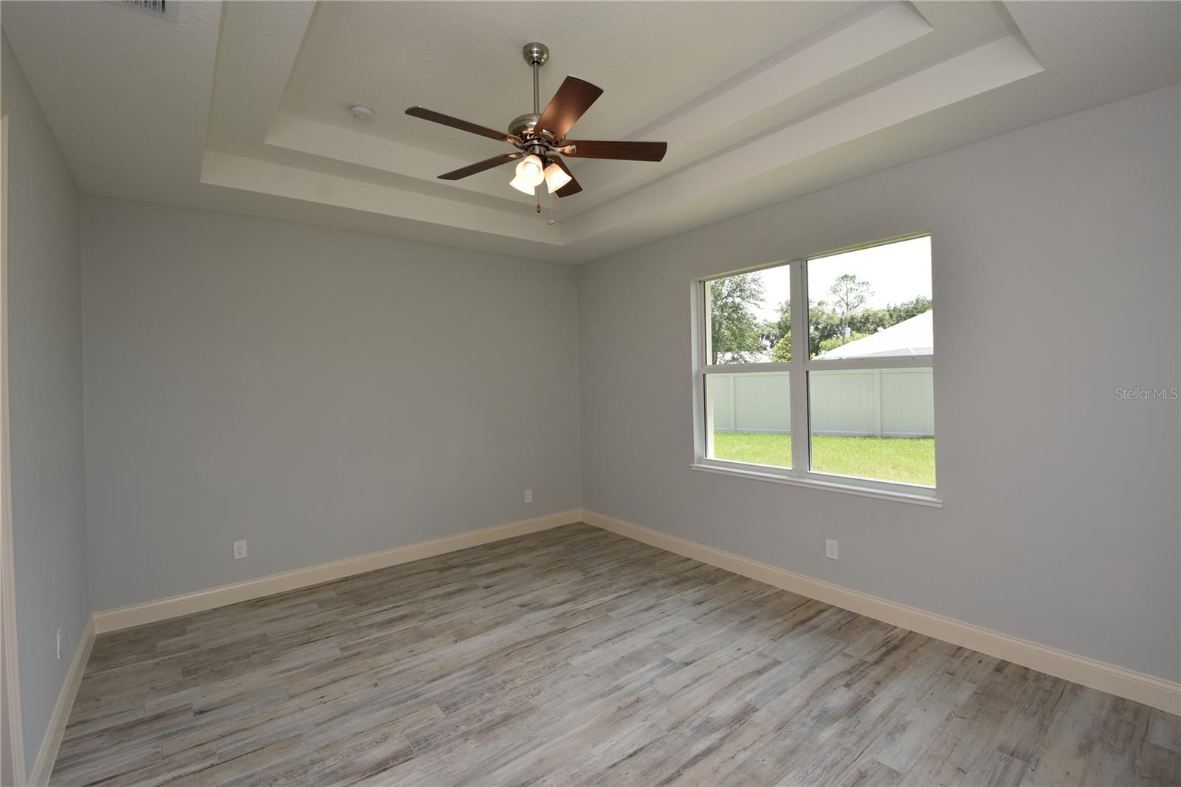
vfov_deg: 77.3
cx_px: 590
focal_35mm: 15
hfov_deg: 100.4
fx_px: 492
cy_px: 394
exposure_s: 1/125
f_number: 5.6
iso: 200
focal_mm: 10
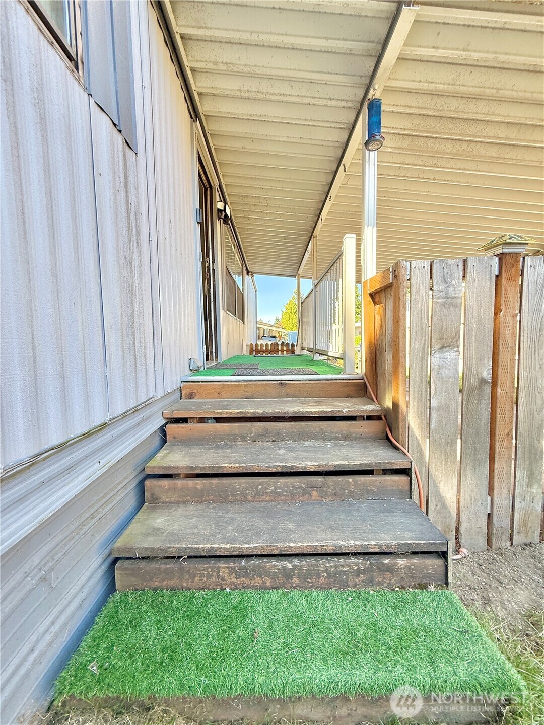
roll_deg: +1.7
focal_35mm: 14
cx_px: 272
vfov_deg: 102.1
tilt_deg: -3.2
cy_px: 362
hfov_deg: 85.7
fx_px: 293
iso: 64
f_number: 2.2
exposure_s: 1/233
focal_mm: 2.22
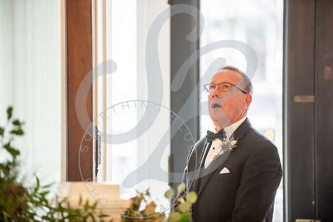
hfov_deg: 12.5
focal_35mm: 165
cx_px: 164
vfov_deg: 8.3
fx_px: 1526
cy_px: 111
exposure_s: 1/200
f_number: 2.8
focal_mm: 160
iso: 1600
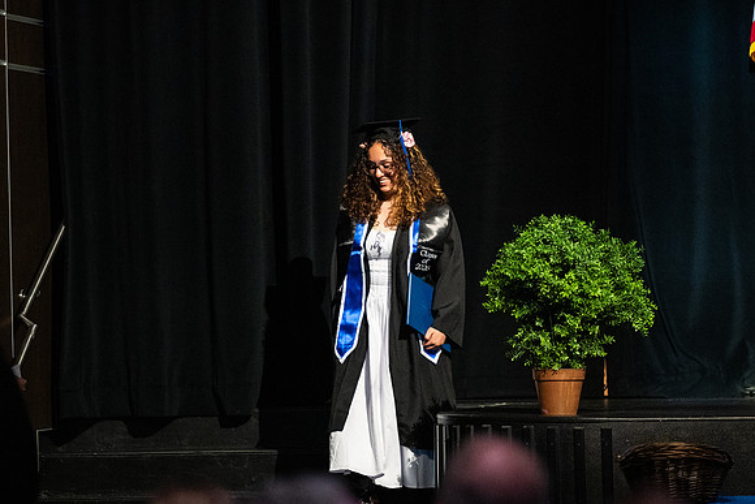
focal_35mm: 196
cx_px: 378
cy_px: 252
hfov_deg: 10.5
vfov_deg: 7.0
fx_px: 4118
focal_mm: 145
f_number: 2.8
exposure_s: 1/500
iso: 6400
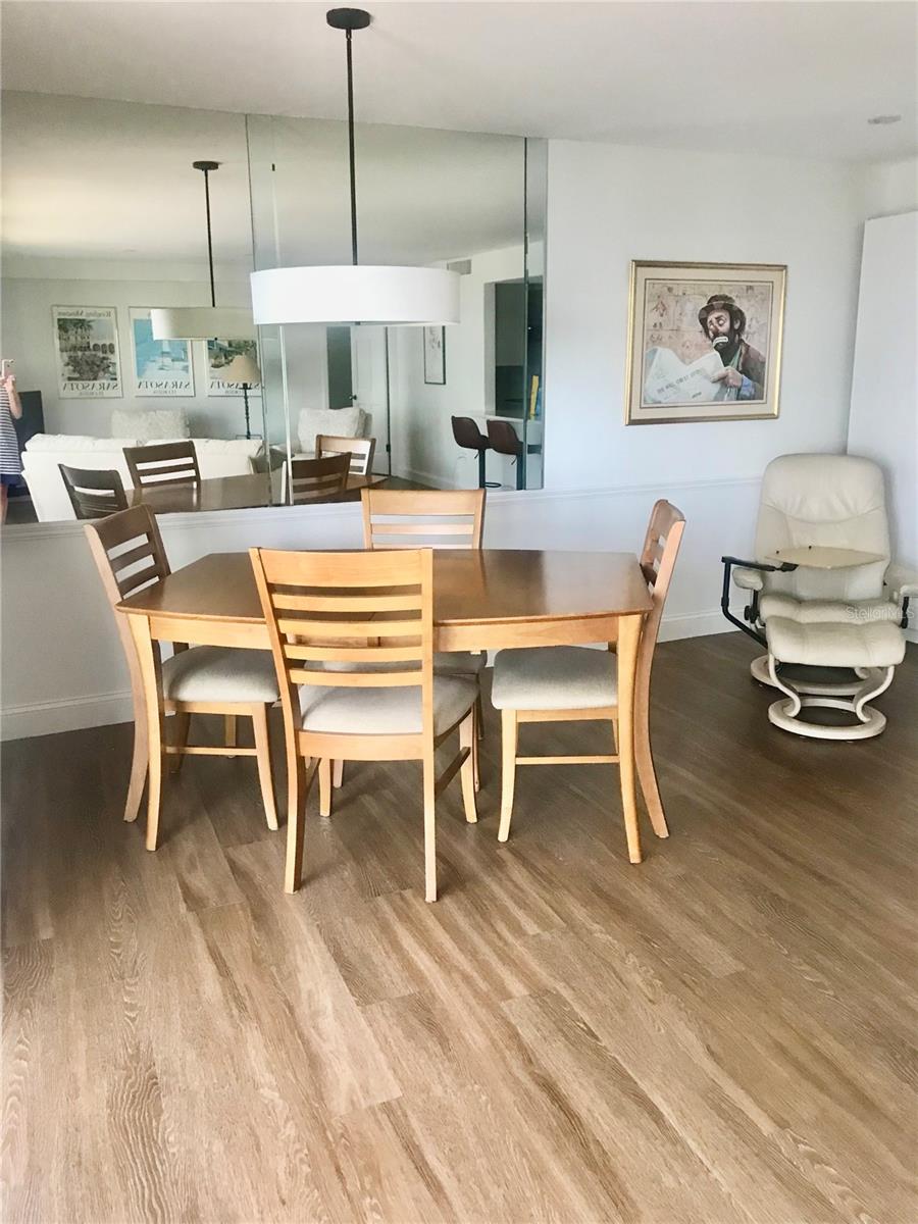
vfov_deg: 63.4
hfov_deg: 49.7
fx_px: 990
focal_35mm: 28
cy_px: 612
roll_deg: +0.3
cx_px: 459
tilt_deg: -13.9
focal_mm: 3.99
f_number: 1.8
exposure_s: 1/15
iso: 64
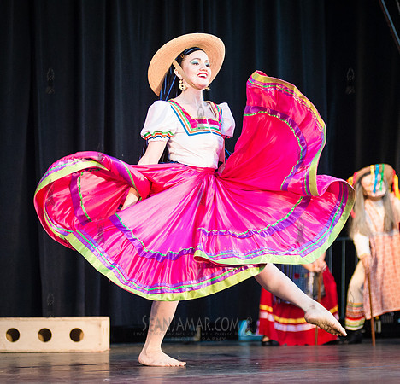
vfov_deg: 17.1
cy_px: 192
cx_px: 205
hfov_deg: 17.7
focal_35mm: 100
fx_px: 1282
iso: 4000
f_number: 2.8
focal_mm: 80
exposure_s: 1/800
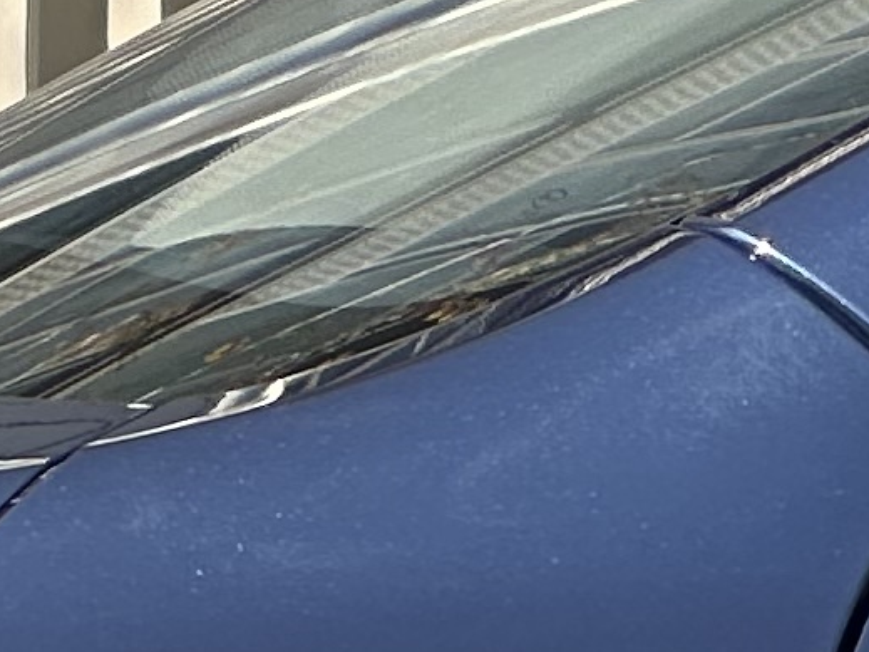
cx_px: -1778
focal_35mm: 598
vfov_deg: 2.5
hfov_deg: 3.2
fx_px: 15009
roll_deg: +0.4
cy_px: 2082
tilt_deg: -7.4
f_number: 2.8
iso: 32
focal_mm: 9
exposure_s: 1/300
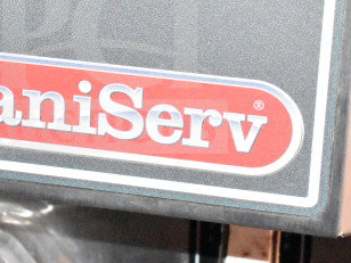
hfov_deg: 12.6
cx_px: 99
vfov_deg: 9.4
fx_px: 1591
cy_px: 63
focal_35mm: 157
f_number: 11
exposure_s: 1/100
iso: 20000
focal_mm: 55
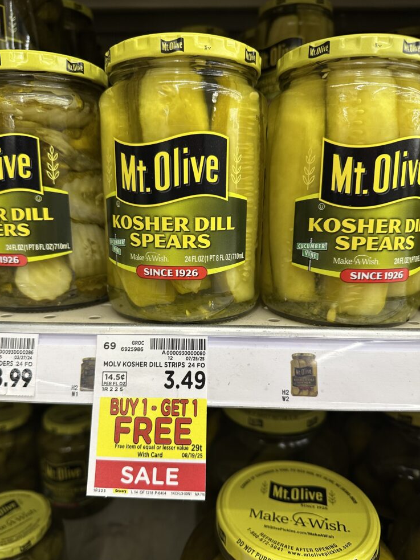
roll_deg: -1.6
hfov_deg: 54.9
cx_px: 202
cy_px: 291
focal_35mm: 25
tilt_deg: -13.3
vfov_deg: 69.4
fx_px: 405
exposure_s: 1/117
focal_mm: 6.86
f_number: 1.78
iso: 200
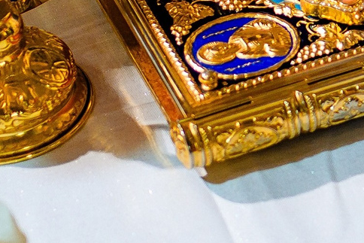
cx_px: 563
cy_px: -115
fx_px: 1871
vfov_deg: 7.3
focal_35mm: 185
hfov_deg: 10.7
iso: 1000
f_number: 1.8
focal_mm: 35
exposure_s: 1/320
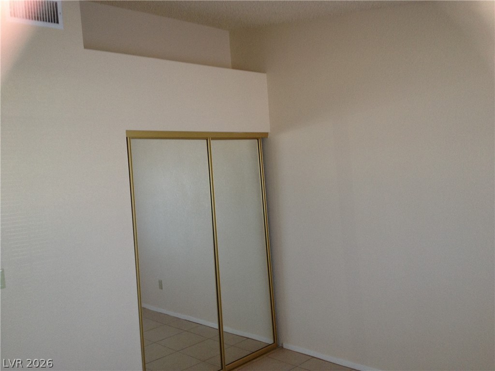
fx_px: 500
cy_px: 186
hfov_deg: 52.6
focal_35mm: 35
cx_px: 248
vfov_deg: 40.7
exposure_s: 1/20
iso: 100
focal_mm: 4.28
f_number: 2.4
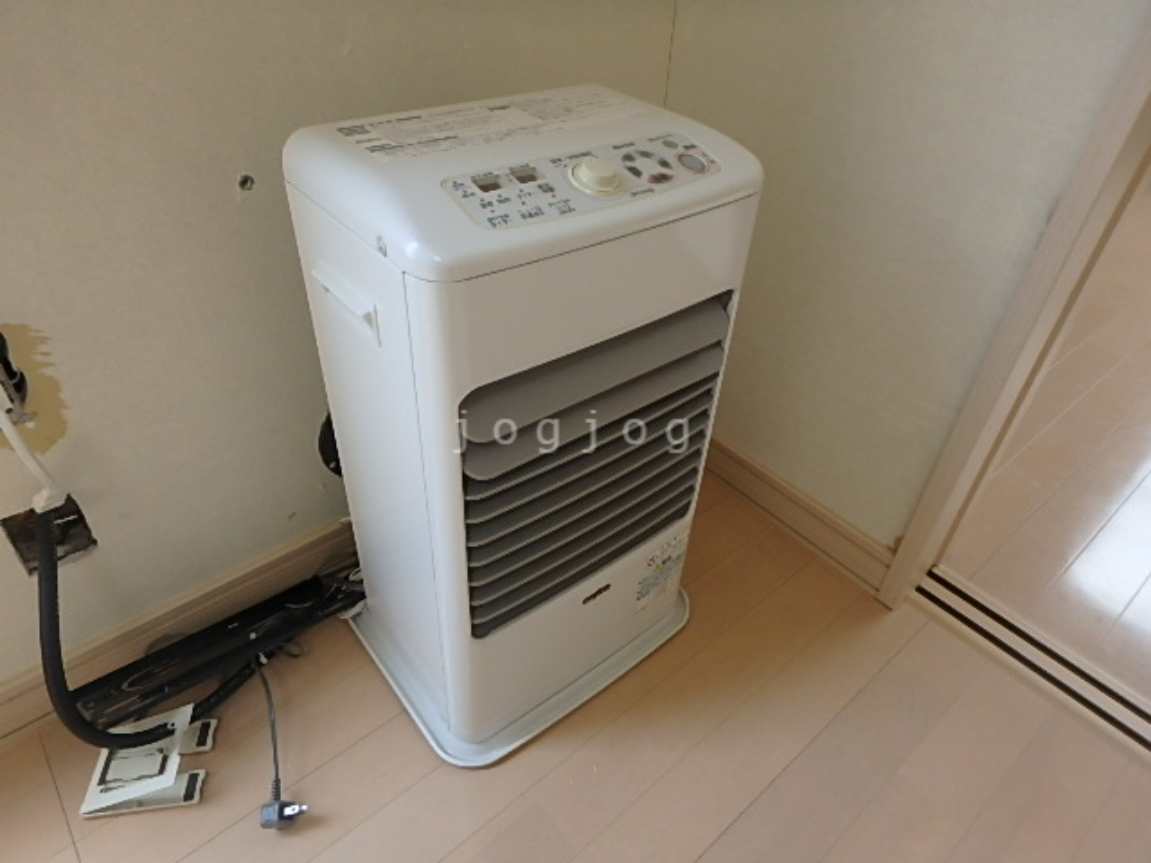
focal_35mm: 21
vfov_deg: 63.4
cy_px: 432
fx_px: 698
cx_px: 576
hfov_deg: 79.0
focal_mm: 3.7
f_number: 3.5
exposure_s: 1/60
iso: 200
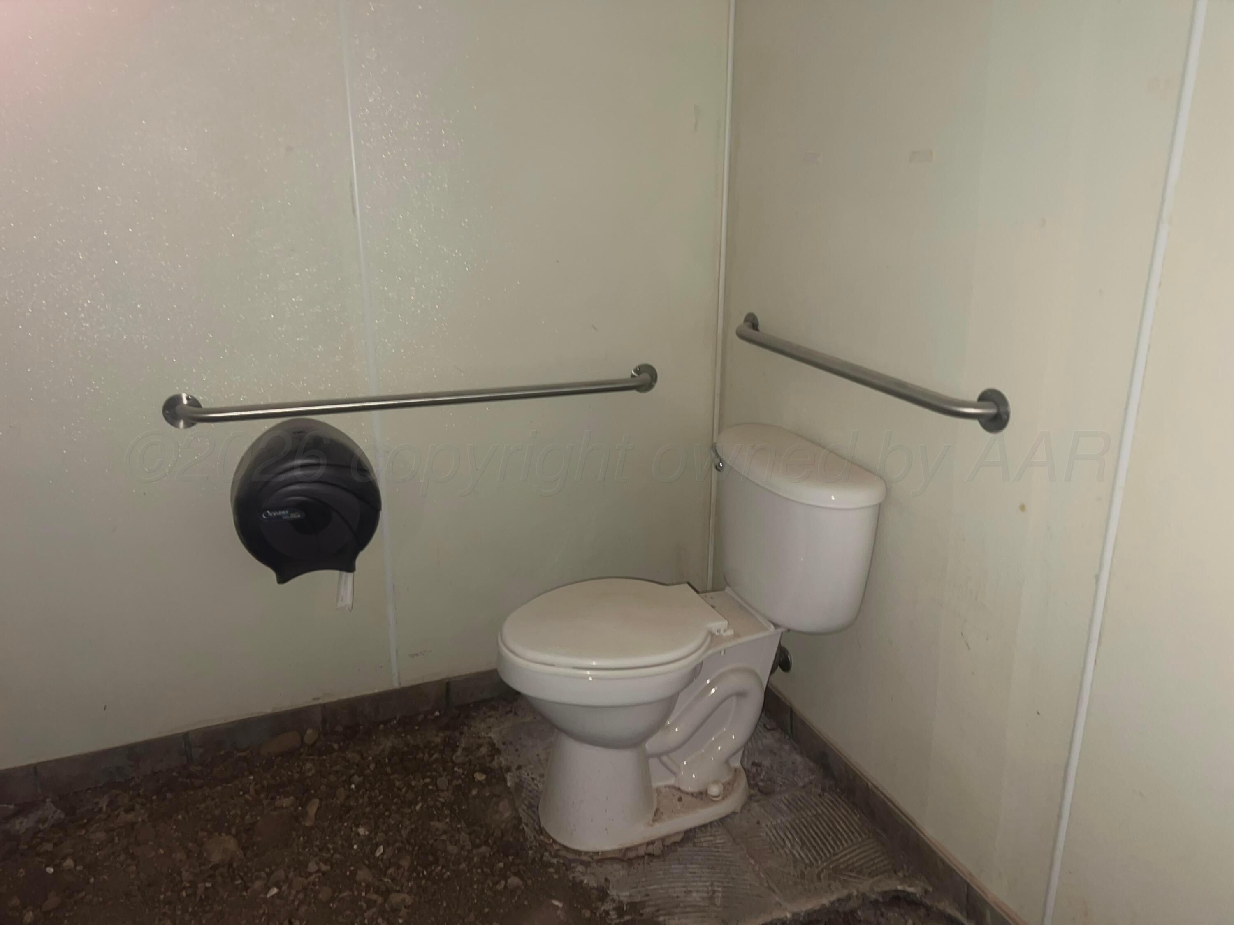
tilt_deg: -18.5
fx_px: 927
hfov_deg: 67.3
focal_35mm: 26
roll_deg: -1.5
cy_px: 462
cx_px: 617
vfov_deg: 53.1
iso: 32
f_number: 1.5
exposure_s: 1/4
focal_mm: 5.7
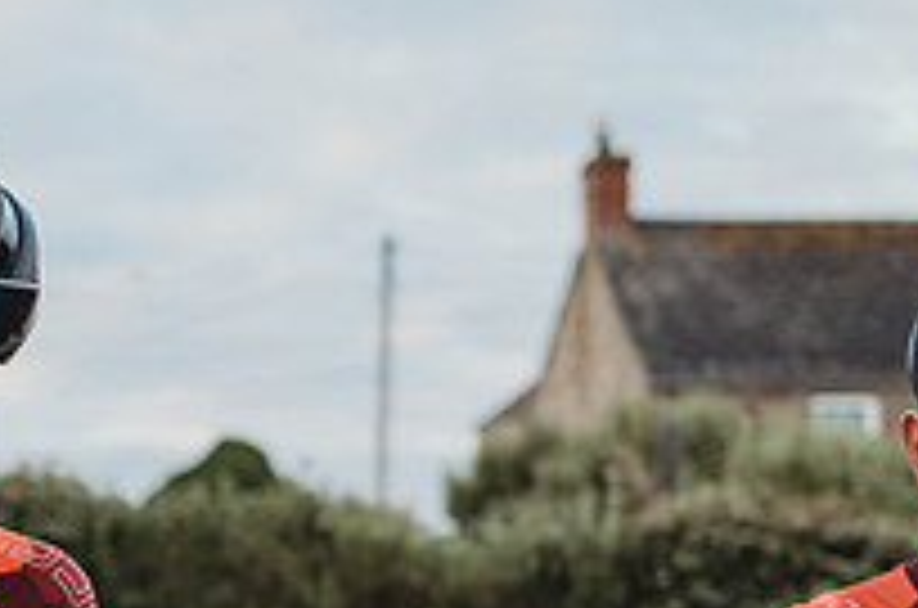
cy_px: 698
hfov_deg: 17.4
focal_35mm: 114
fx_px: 2900
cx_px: -90
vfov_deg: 11.7
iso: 160
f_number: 2.5
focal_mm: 40
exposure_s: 1/160
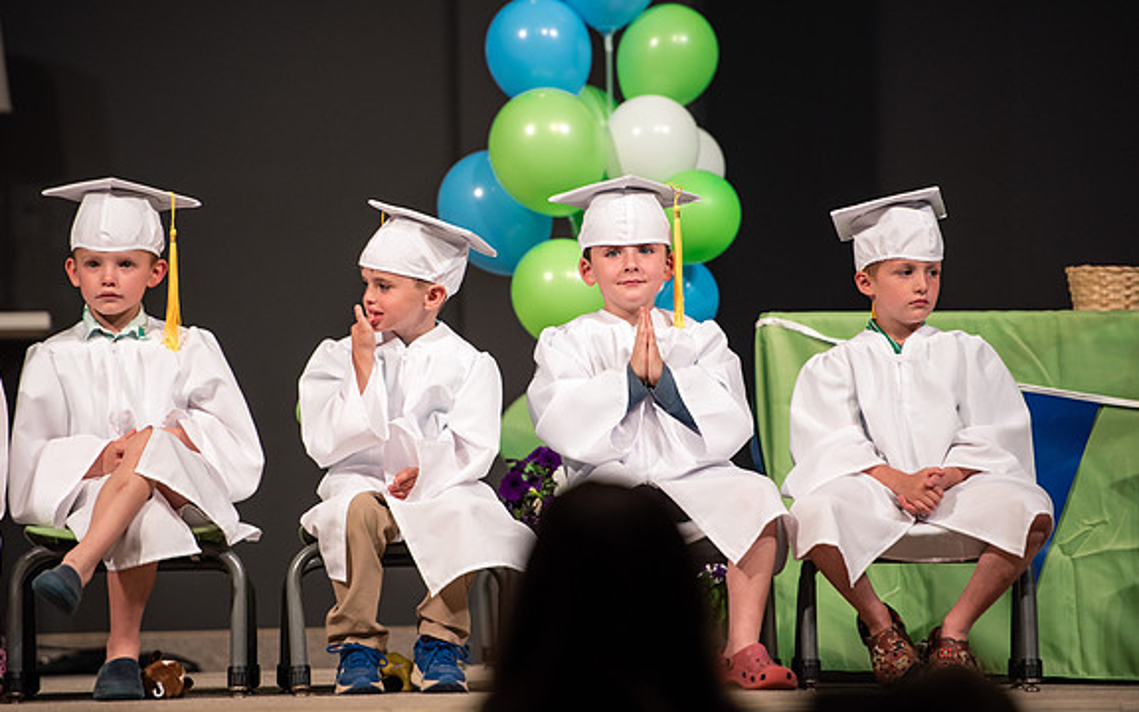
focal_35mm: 216
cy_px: 319
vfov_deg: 6.1
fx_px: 6705
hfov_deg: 9.7
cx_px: 599
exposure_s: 1/400
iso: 500
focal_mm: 200
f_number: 2.8
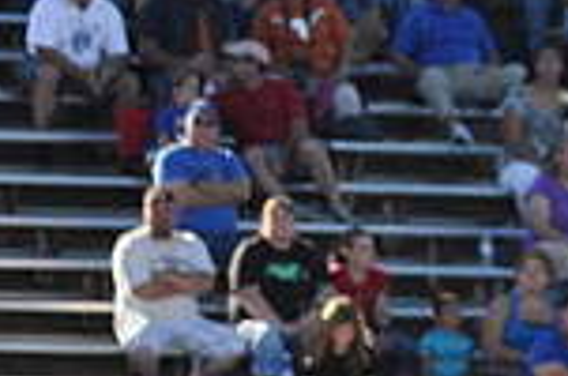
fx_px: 13145
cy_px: 562
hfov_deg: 2.5
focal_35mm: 835
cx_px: 903
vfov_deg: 1.6
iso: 280
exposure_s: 1/500
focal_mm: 145
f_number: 5.6
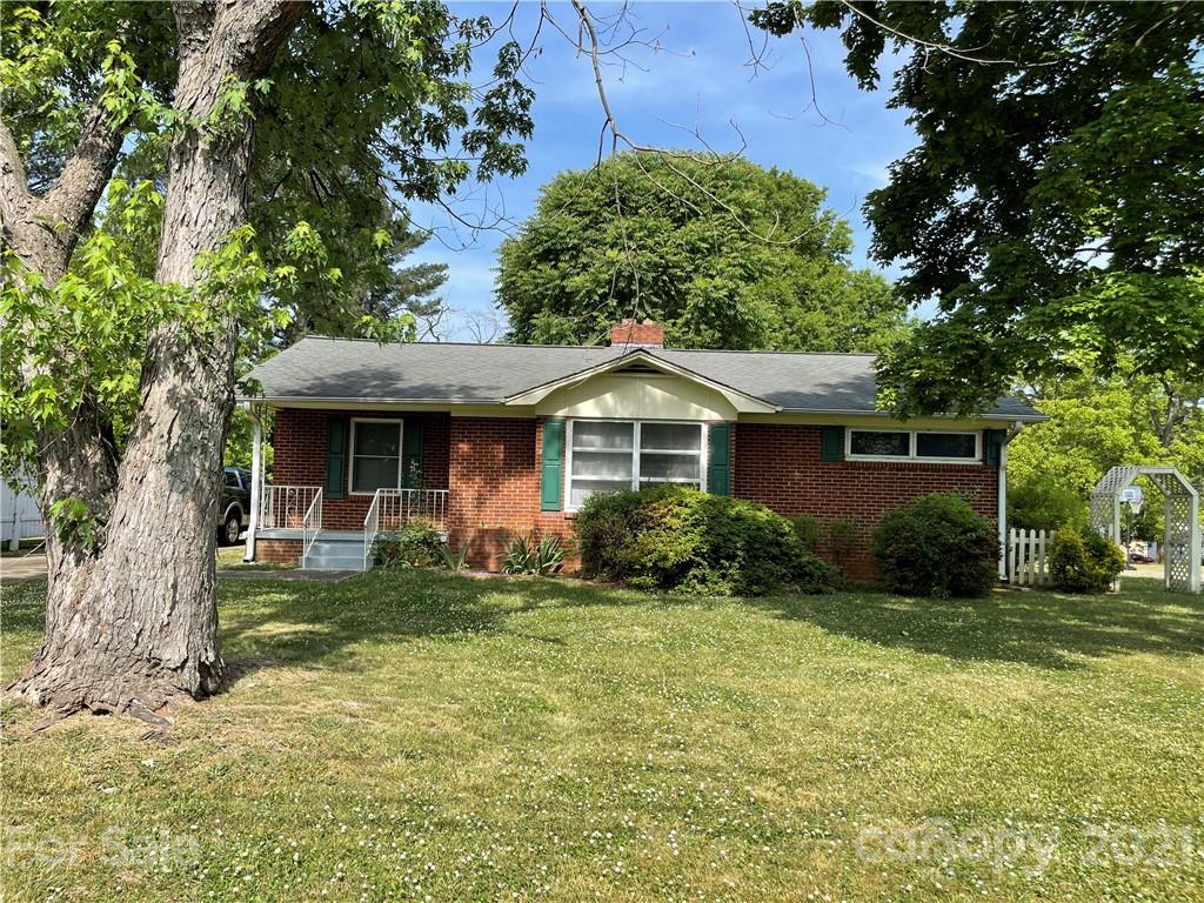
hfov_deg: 67.3
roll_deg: -1.3
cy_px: 452
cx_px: 602
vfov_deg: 53.1
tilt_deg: +2.3
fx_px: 904
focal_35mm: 26
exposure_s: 1/1689
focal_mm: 5.1
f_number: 1.6
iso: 32
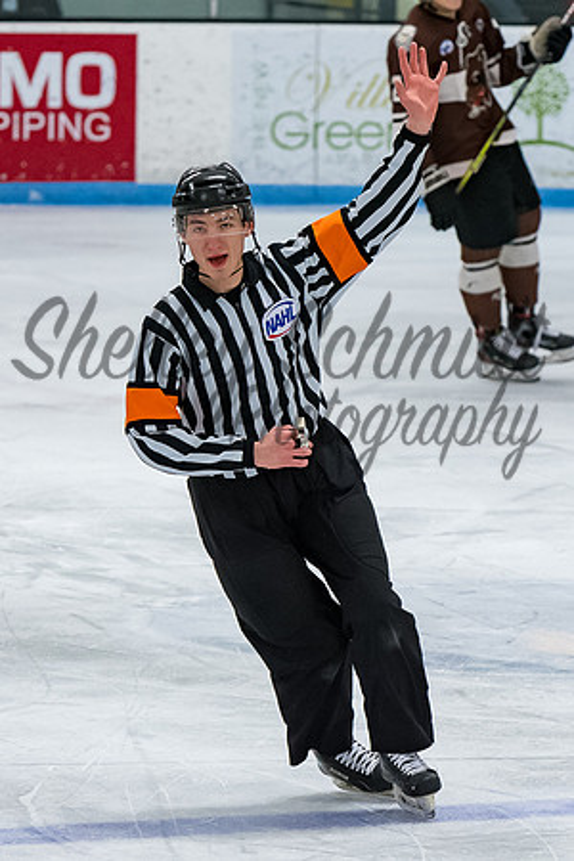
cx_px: 255
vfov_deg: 5.8
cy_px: 384
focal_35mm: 357
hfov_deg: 3.9
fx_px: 8532
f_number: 3.5
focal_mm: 135
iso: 2500
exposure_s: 1/800
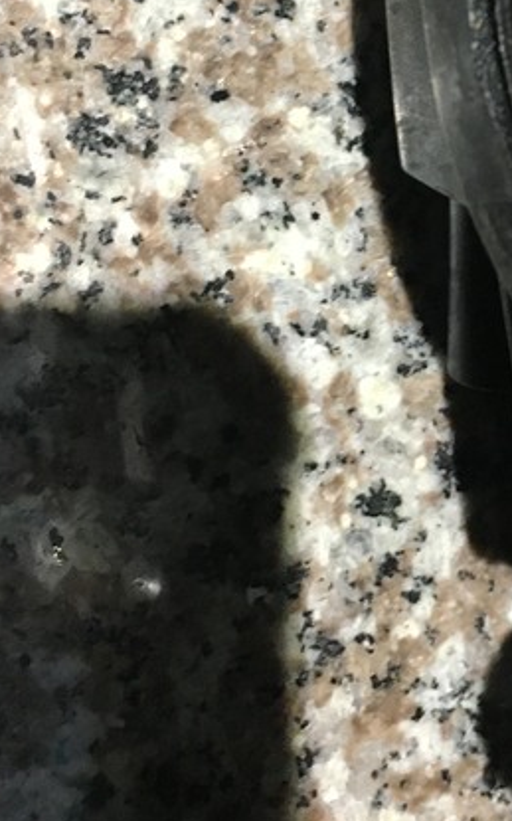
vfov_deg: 26.4
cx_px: 595
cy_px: 184
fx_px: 1721
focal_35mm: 77
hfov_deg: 16.3
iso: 160
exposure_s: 1/30
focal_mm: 4.15
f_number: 2.2
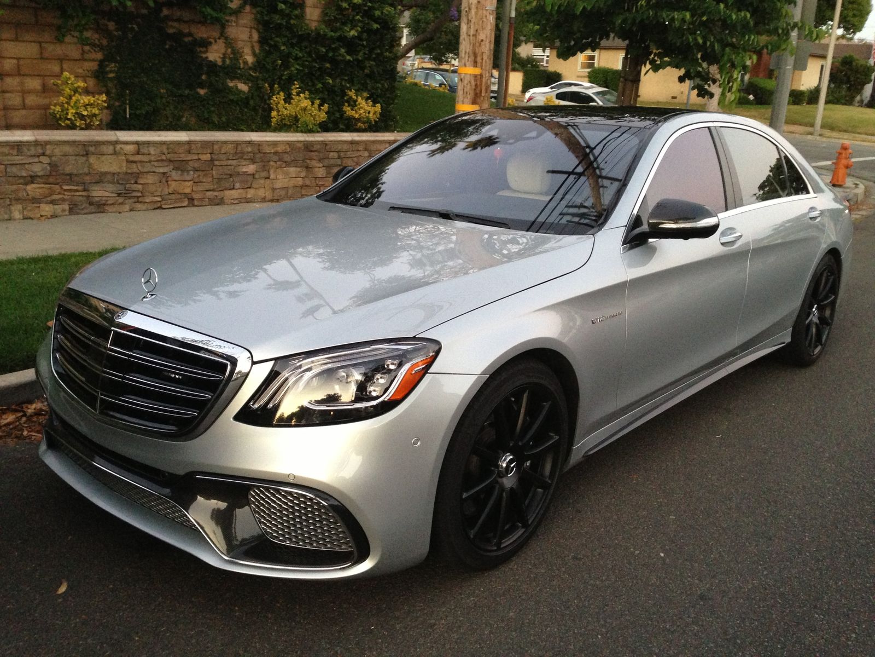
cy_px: 328
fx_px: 834
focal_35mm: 33
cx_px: 438
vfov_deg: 42.9
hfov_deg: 55.4
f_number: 2.4
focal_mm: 4.13
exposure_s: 1/20
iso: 320
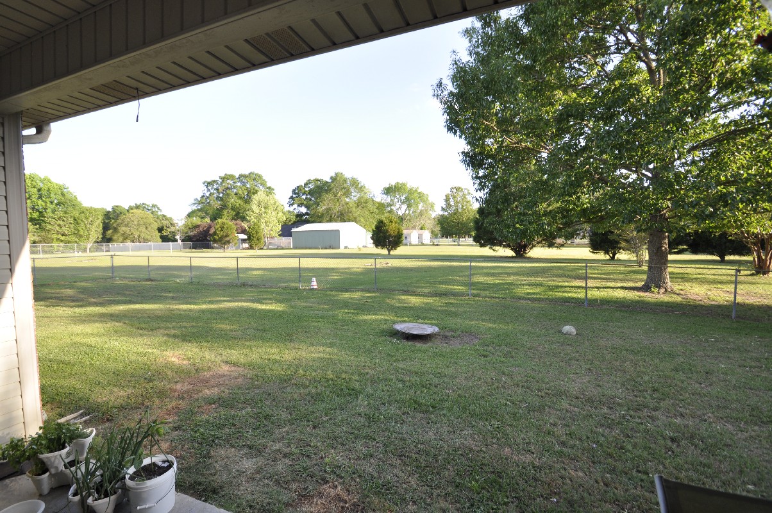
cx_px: 386
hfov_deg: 100.5
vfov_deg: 77.2
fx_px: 321
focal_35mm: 15
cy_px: 256
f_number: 6.3
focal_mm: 10
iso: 200
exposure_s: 1/160
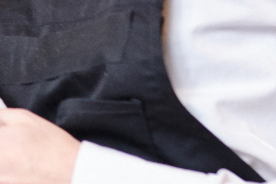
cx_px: -424
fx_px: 1971
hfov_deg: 7.4
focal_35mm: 257
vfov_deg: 5.3
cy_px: -36
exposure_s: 1/160
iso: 800
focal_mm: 35
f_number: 2.8
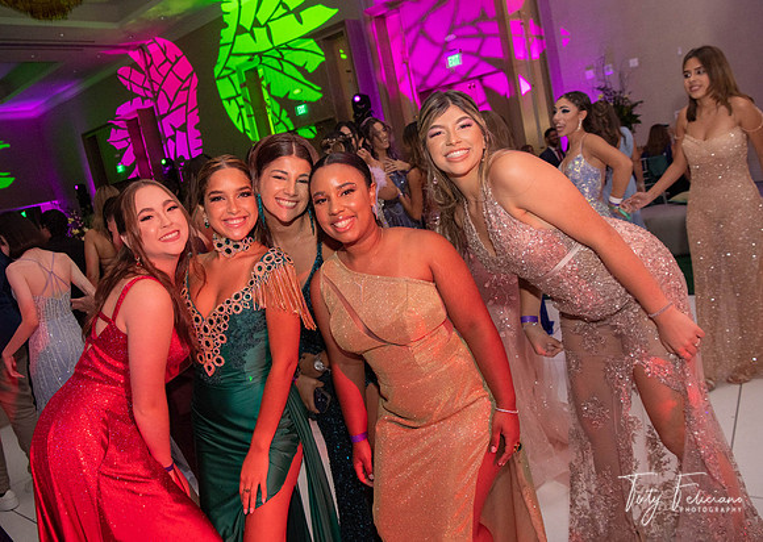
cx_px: 357
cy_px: 271
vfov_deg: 50.7
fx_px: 572
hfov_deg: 67.3
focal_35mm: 26
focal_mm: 24
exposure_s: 1/125
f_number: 6.3
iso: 1250
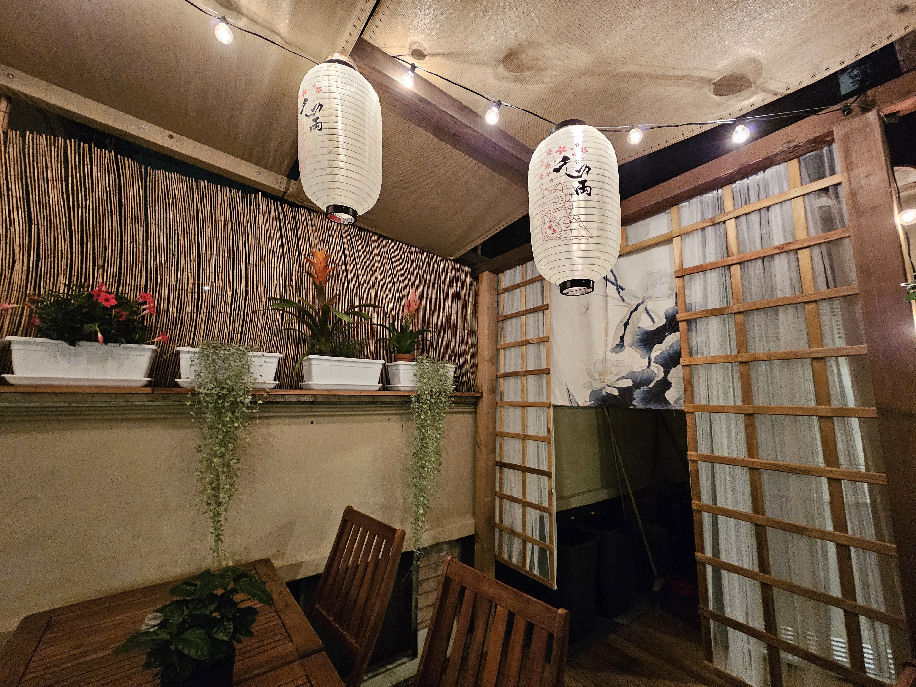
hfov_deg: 106.2
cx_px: 458
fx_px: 344
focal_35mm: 13
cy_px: 344
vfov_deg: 89.9
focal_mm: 2.2
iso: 640
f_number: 2.2
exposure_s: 1/25
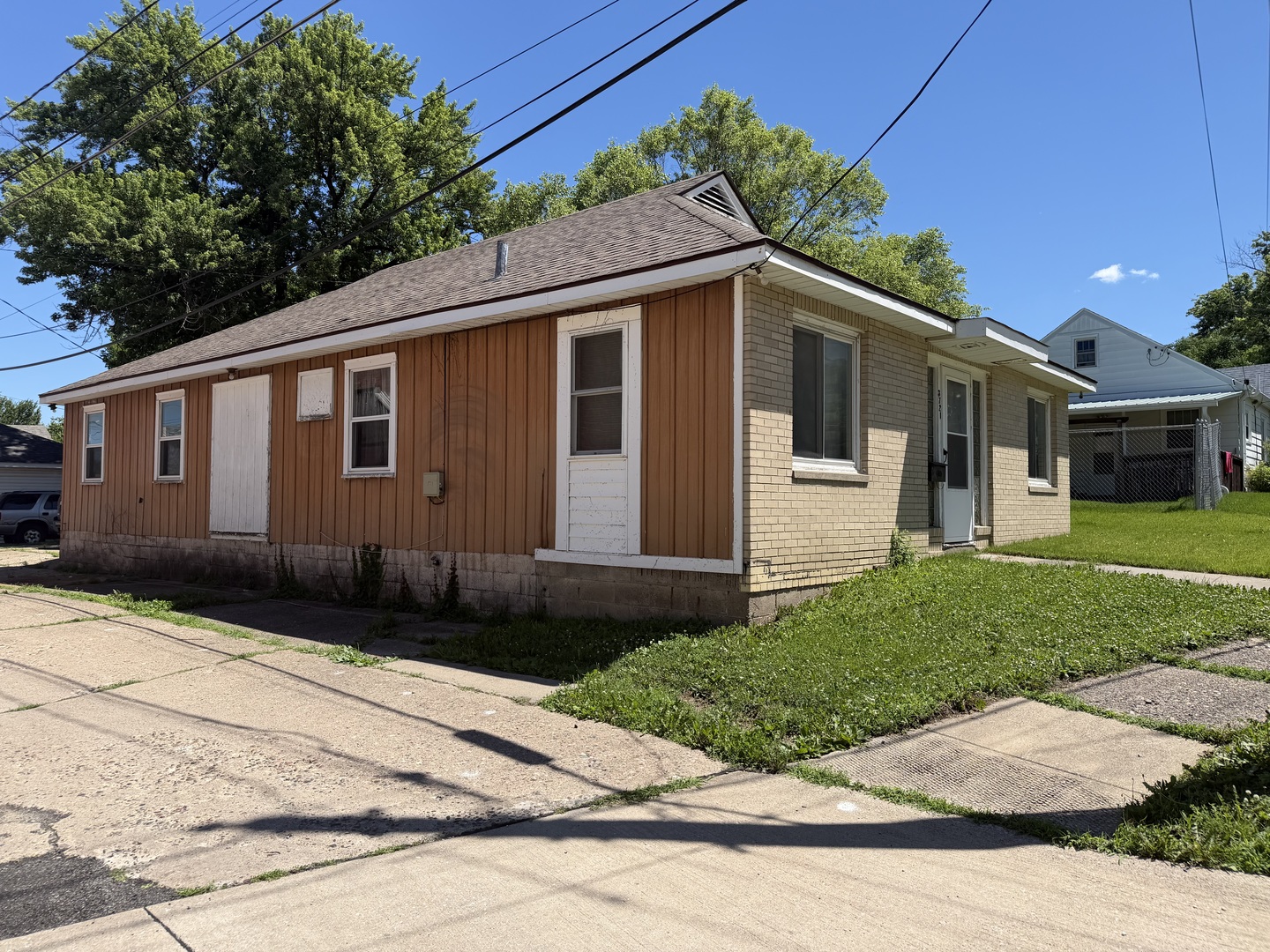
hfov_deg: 71.6
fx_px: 881
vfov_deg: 56.8
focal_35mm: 24
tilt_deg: +3.3
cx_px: 635
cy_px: 476
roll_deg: -1.4
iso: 80
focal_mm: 6.76
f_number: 1.78
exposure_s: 1/4167
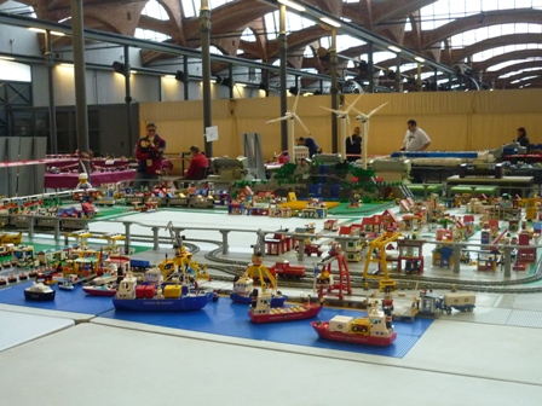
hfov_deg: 45.8
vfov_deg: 35.1
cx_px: 271
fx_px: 642
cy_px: 203
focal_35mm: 41
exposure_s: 1/30
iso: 320
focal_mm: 5.5
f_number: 2.8
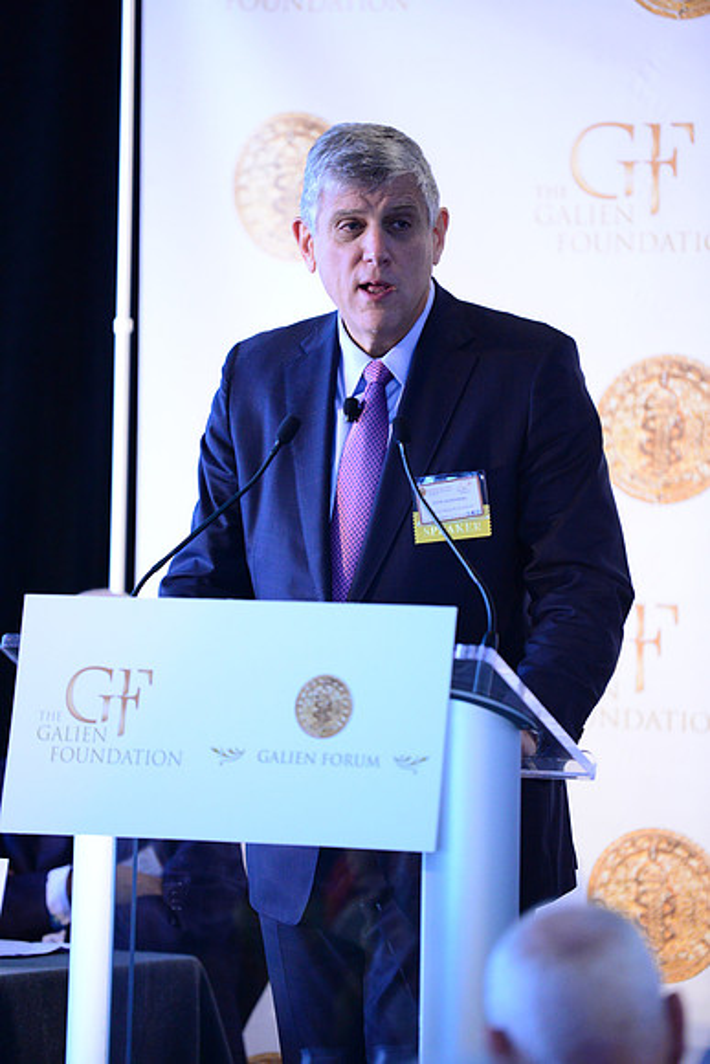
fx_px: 5913
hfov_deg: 6.9
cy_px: 532
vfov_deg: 10.3
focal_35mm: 200
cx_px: 355
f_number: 2.8
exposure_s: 1/160
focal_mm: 200
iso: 4000
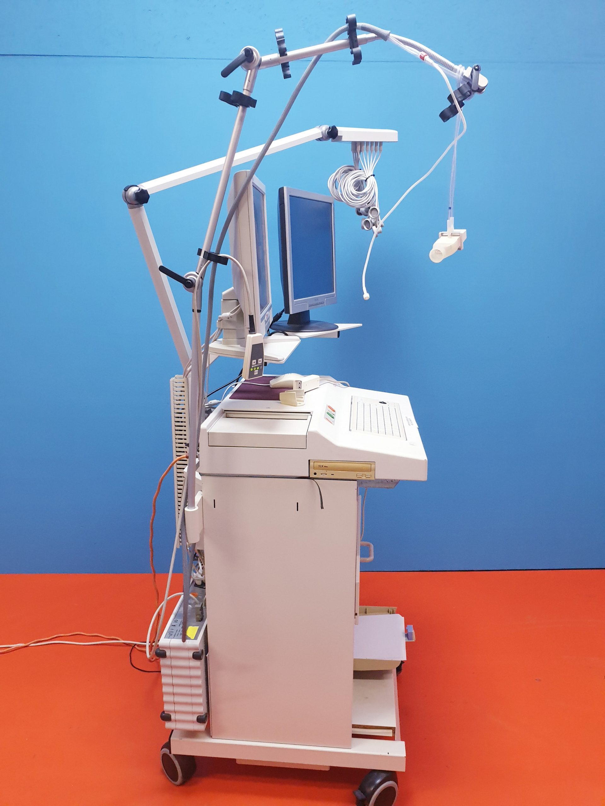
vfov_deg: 67.3
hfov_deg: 53.1
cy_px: 403
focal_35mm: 26
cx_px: 302
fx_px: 606
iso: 320
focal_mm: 4.3
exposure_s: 1/50
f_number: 2.4
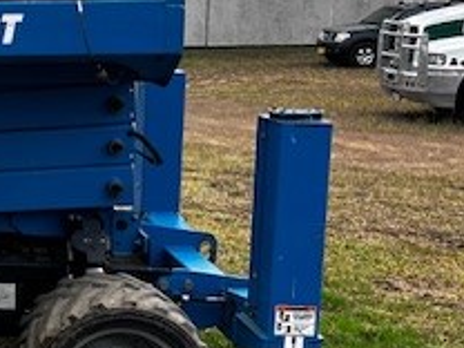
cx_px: -228
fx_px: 992
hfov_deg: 22.0
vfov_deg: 19.8
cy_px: 105
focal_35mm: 74
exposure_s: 1/477
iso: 80
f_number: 1.78
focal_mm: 6.86
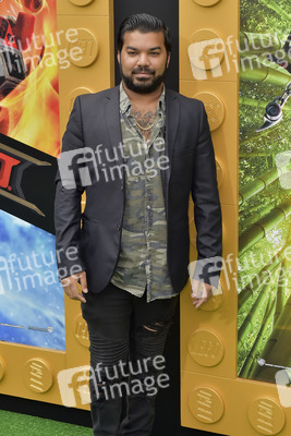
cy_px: 218
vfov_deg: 28.8
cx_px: 146
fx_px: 848
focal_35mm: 70
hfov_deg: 19.5
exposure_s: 1/320
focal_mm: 70
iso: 400
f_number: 6.3
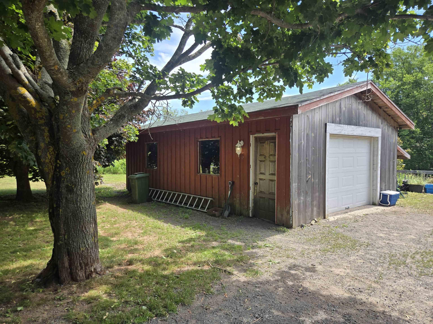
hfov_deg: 73.9
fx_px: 288
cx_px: 216
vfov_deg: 58.9
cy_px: 162
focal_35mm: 23
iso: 25
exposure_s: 1/622
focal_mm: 5.4
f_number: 1.8
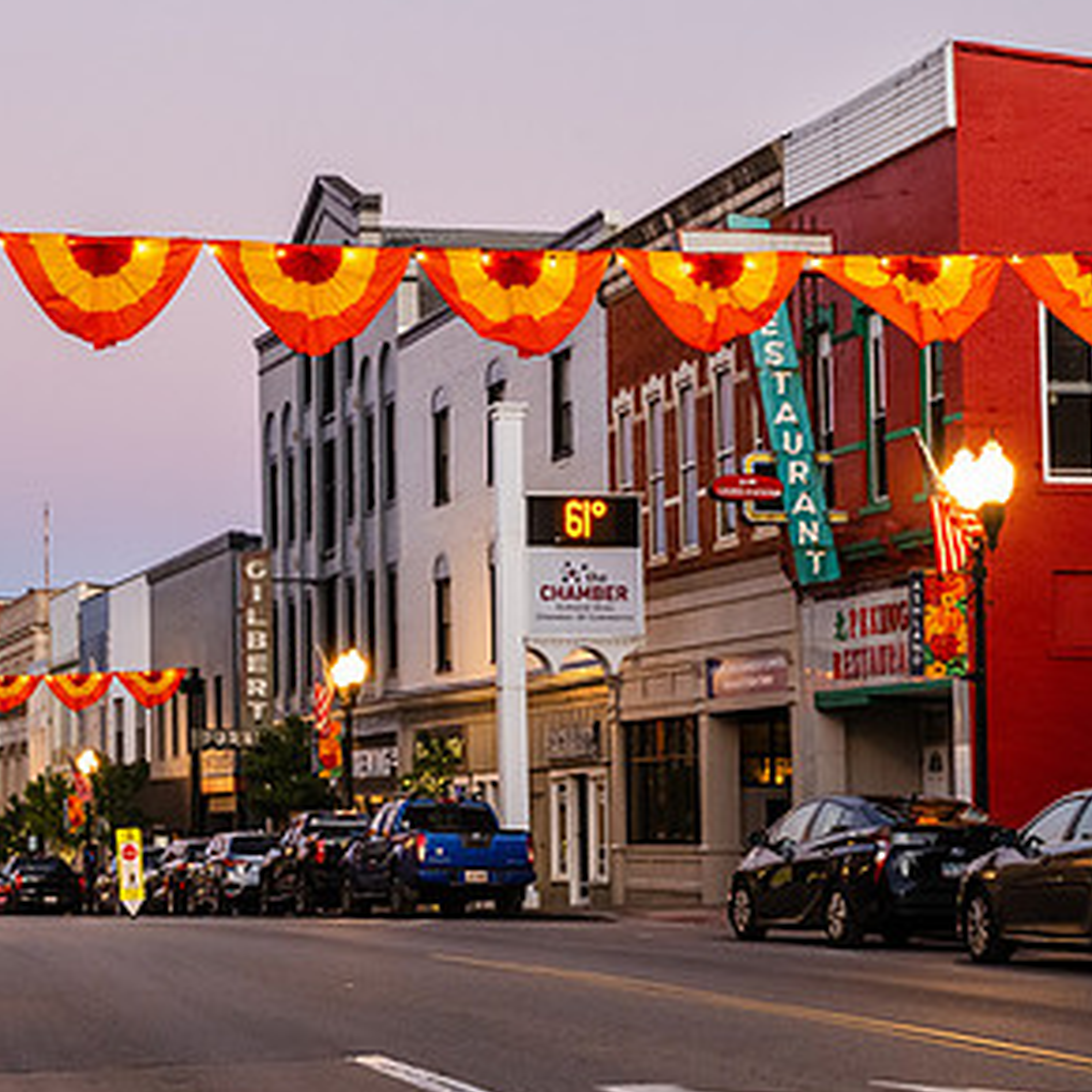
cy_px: 576
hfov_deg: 18.1
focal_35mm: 95
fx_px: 3391
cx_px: 180
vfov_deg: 18.3
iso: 2500
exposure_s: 1/40
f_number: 10
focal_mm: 56
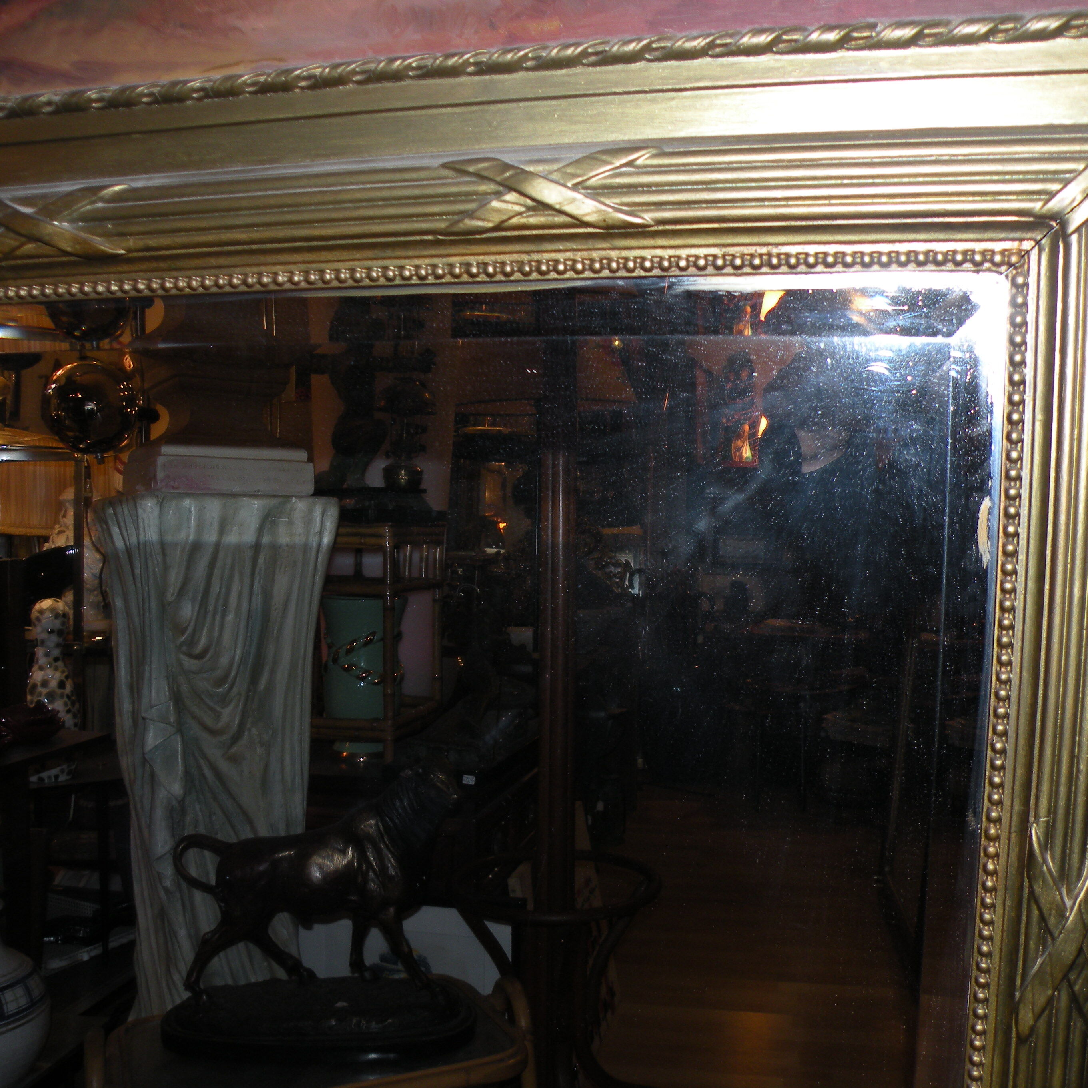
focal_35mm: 32
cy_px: 545
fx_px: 1138
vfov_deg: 51.1
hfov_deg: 51.1
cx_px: 582
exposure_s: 1/60
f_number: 2.8
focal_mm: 4.7
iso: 64
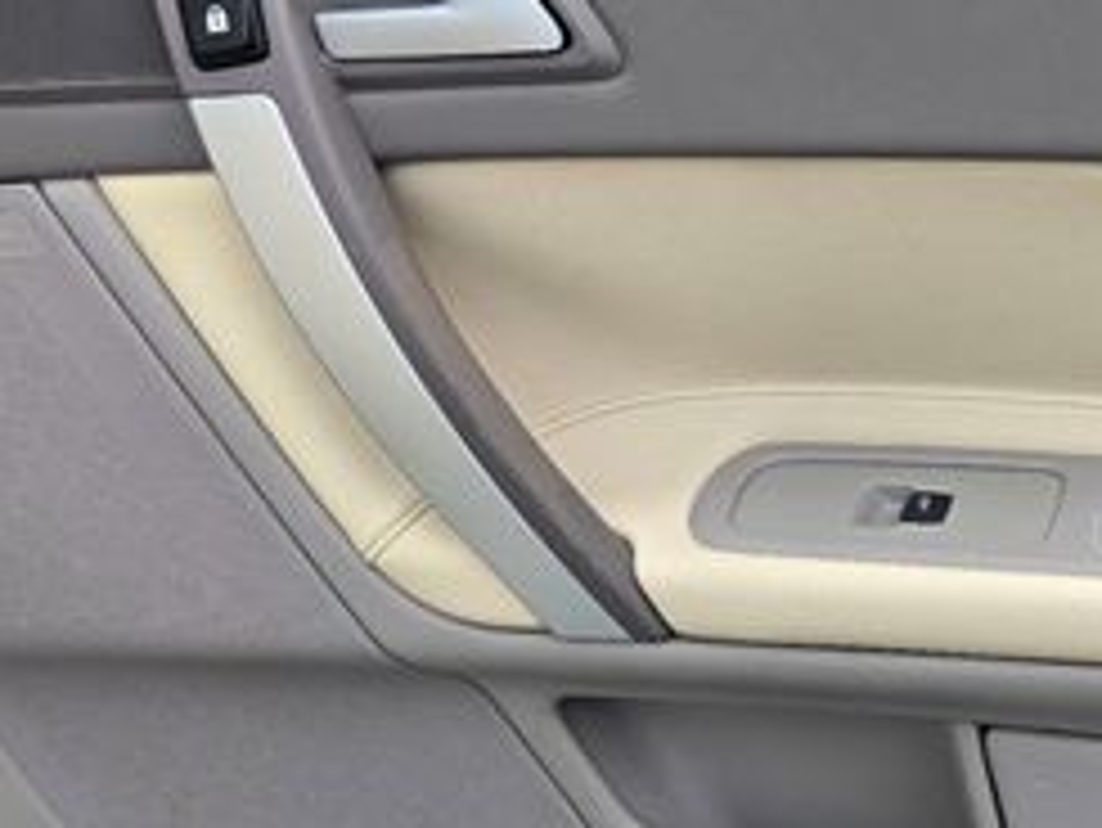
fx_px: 1911
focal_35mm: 60
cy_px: 576
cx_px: 1358
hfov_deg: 27.8
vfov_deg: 24.3
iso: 12
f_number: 1.7
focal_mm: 6.3
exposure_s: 1/142
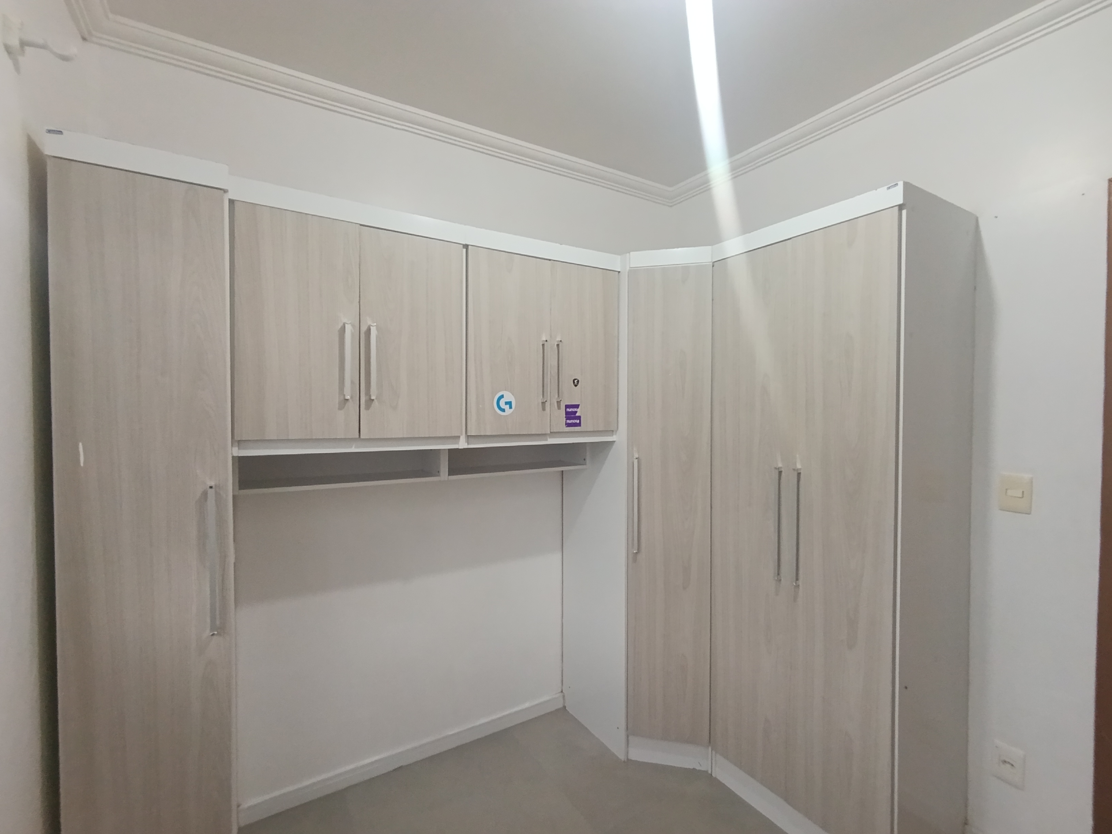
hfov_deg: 94.5
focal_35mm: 16
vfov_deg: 78.1
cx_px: 556
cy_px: 417
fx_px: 514
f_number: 2.2
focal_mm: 1.65
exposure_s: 1/30
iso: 500
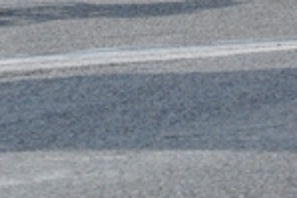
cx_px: 195
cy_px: -269
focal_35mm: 847
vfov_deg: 1.6
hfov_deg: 2.4
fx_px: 6977
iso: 320
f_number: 11
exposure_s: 1/400
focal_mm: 105
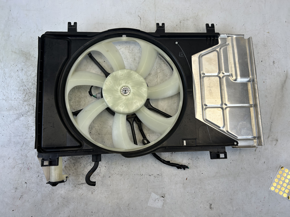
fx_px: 218
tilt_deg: -85.6
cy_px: 108
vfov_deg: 53.1
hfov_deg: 67.3
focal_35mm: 26
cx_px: 145
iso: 50
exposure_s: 1/372
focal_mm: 5.7
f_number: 1.5
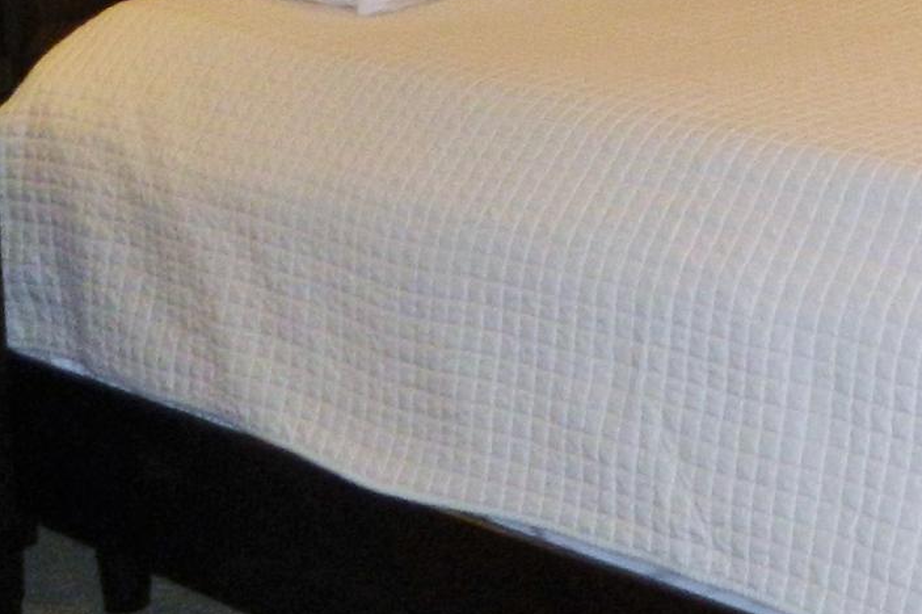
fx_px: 2841
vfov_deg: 11.8
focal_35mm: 111
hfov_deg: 17.3
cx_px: 1190
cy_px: -276
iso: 200
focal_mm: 4.5
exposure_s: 1/30
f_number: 3.1
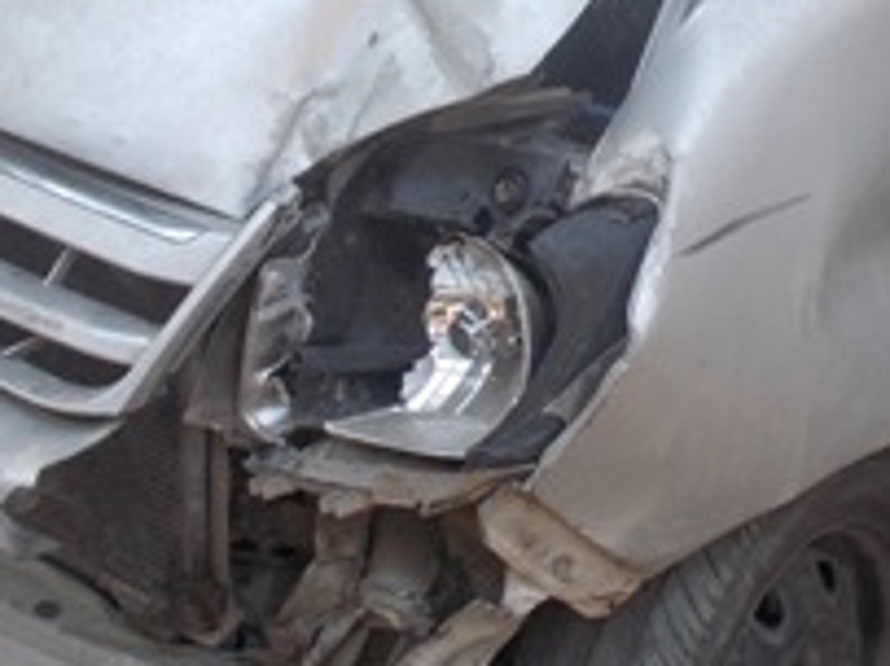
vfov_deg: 17.9
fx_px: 2107
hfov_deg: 23.7
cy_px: 158
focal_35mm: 82
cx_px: 636
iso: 80
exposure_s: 1/320
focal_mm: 4.6
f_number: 3.2
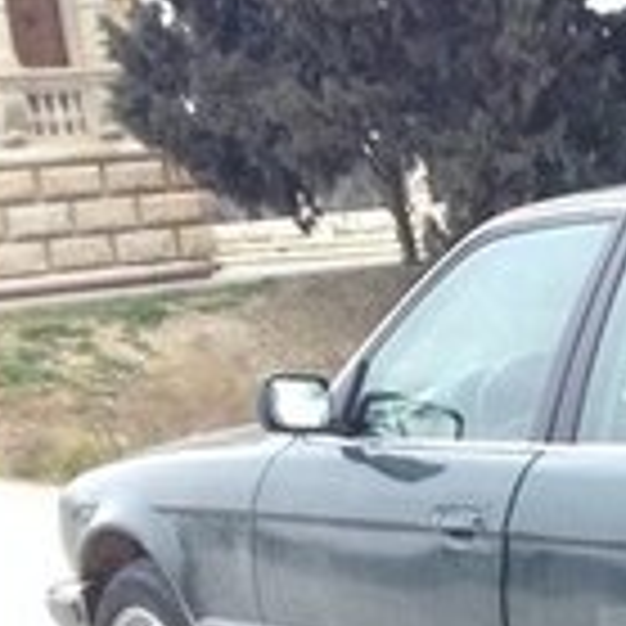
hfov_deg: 11.8
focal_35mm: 138
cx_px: 1058
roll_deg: +6.0
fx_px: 2823
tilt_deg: -10.7
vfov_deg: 12.5
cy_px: 673
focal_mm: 4.12
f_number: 2.4
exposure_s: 1/120
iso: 80
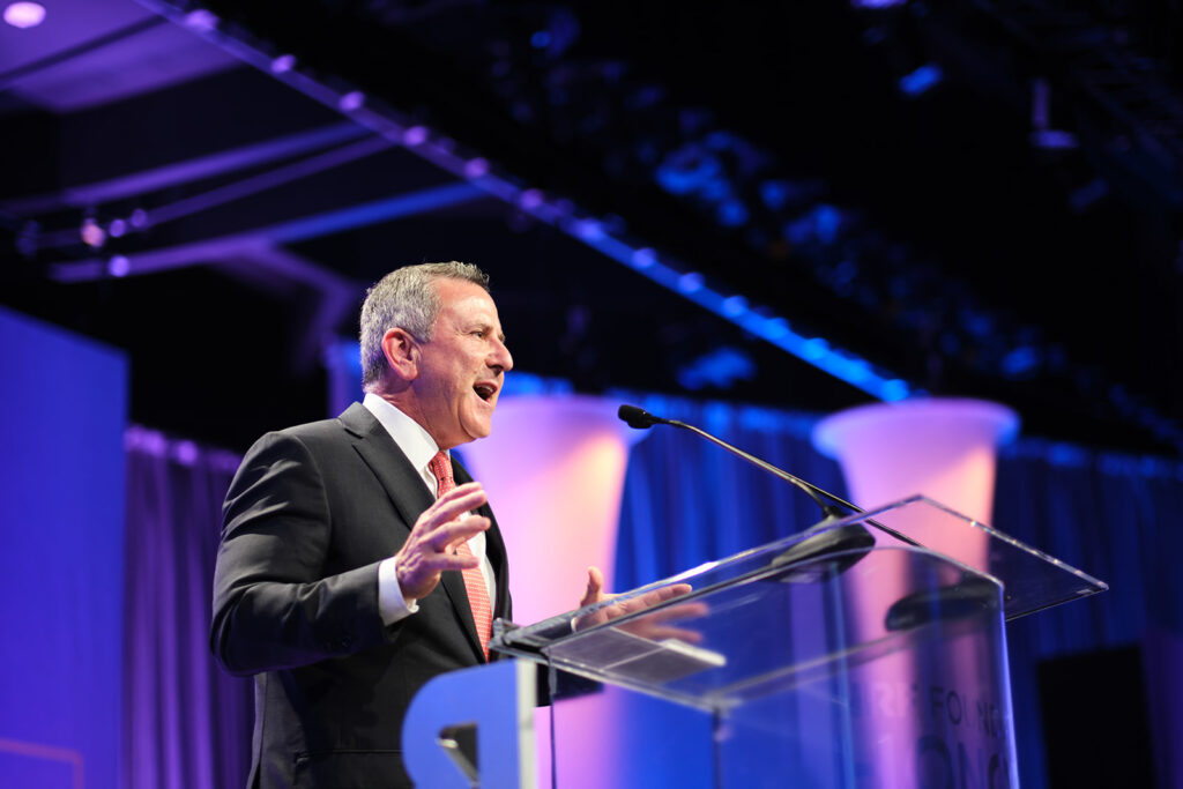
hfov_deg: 24.2
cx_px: 592
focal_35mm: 84
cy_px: 394
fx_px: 2761
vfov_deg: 16.3
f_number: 1.4
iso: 250
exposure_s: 1/250
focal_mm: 56
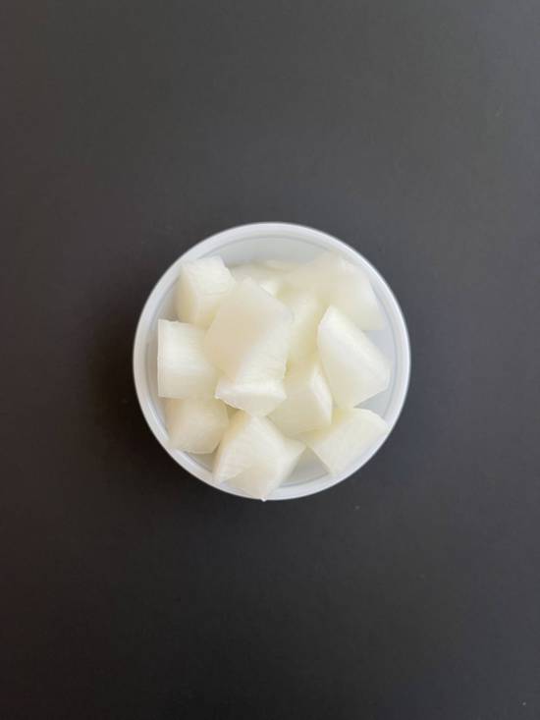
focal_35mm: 26
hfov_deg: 53.1
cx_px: 270
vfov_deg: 67.3
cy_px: 360
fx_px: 541
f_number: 1.6
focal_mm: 5.1
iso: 80
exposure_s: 1/60
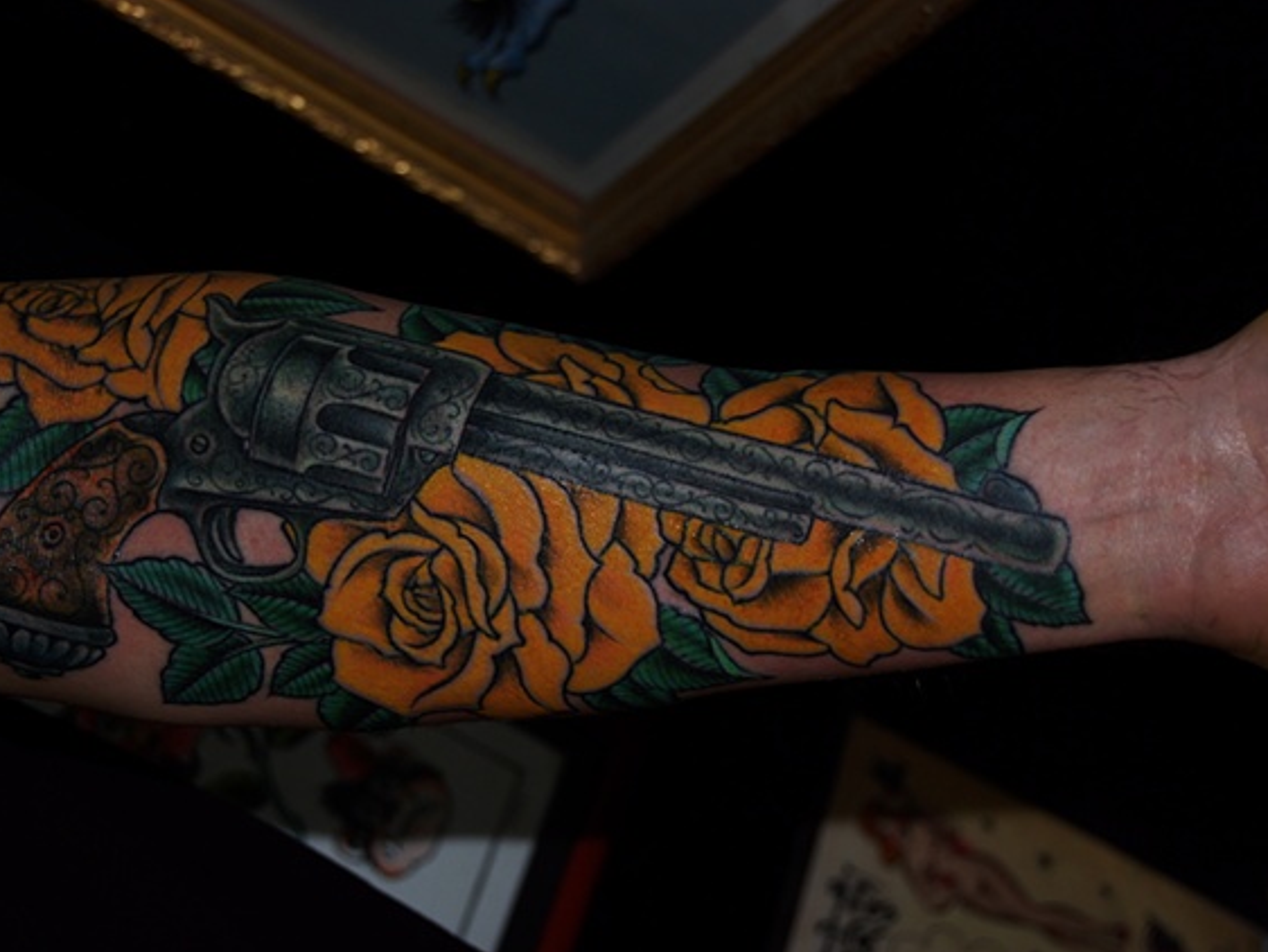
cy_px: 477
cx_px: 566
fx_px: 3005
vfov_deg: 18.0
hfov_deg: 23.8
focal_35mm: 82
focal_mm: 50
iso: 400
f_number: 5.6
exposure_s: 1/60
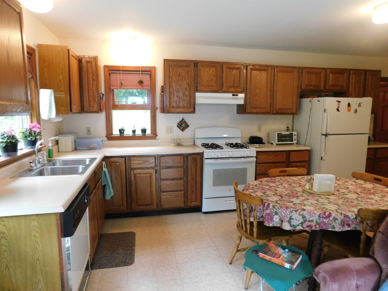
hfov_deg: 73.9
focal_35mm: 23
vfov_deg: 58.9
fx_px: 258
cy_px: 146
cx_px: 194
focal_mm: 4
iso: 320
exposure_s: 1/30
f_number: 3
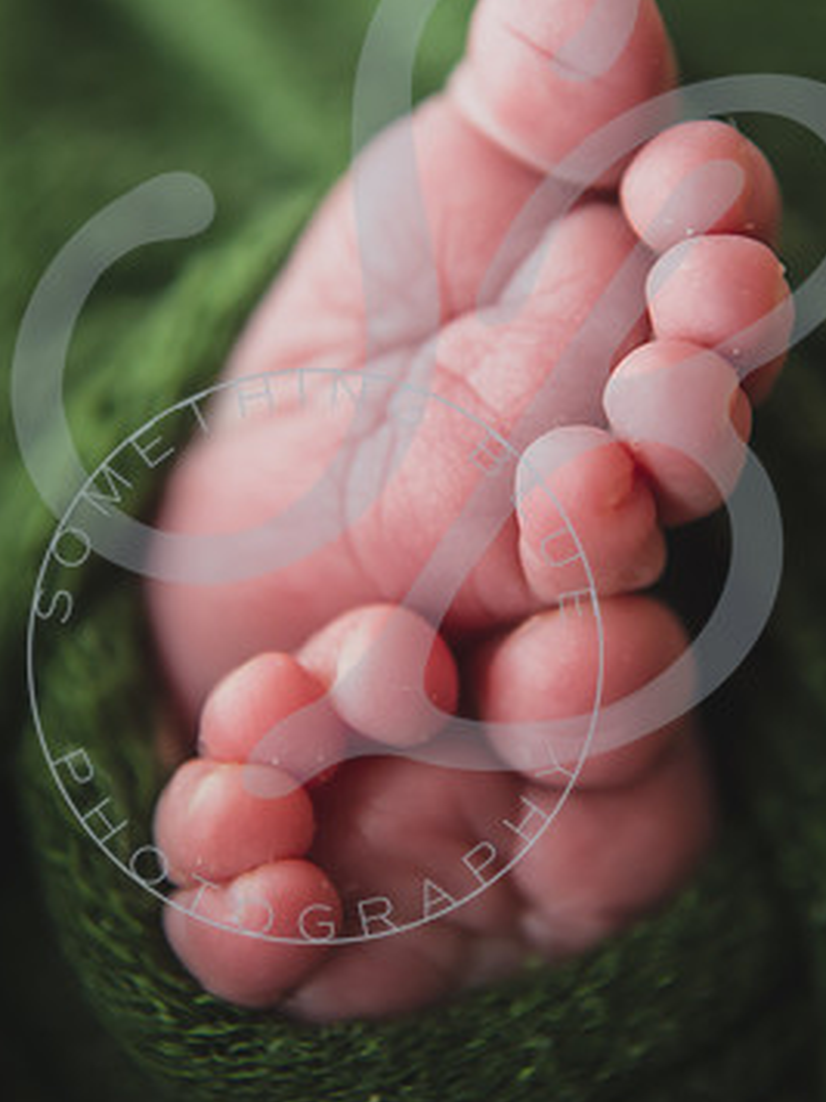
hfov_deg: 17.4
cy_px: 421
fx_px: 2704
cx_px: 455
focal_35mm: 85
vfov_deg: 23.0
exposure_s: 1/125
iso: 800
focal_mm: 70
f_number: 5.6
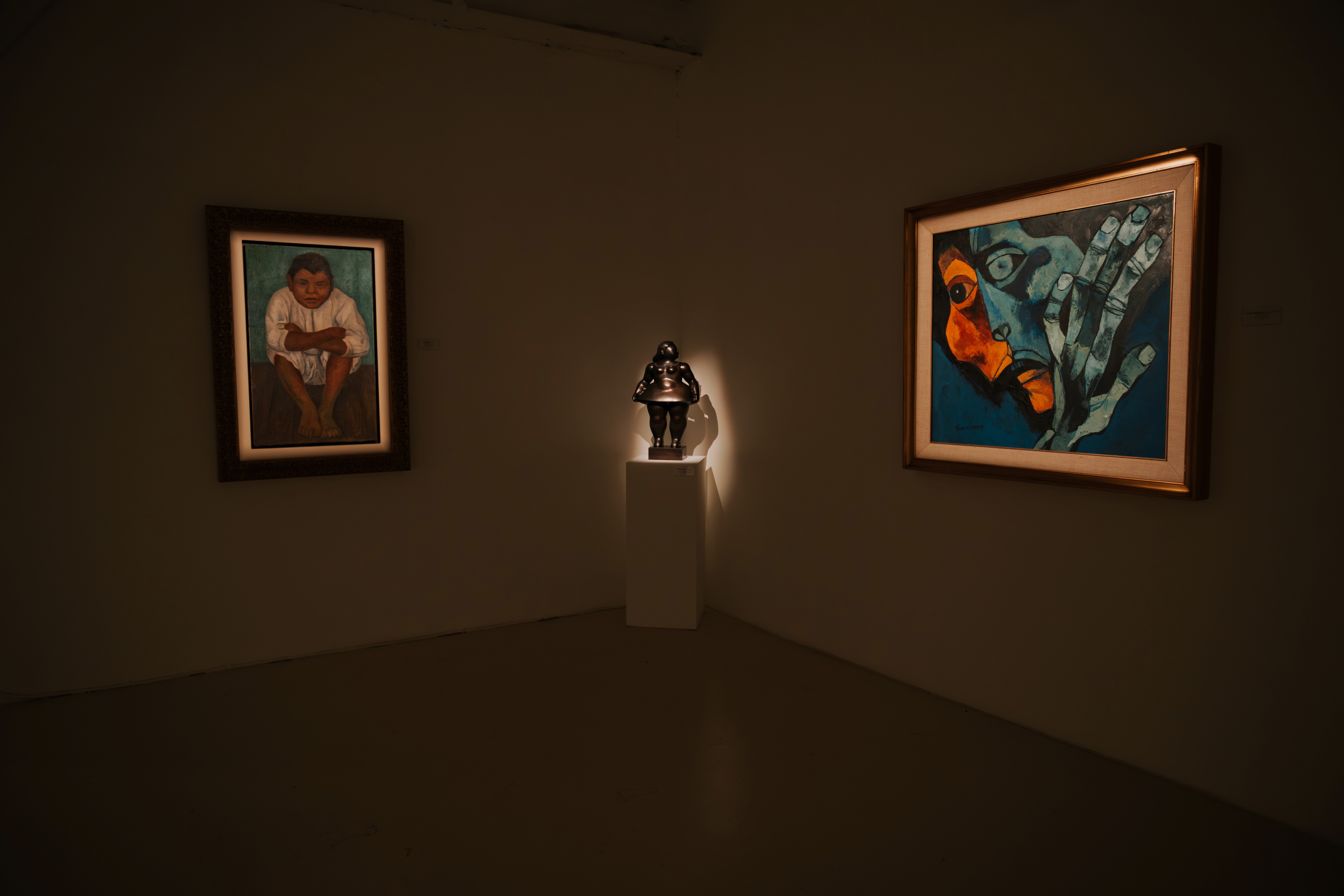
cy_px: 448
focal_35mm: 24
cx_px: 672
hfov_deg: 73.7
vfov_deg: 53.1
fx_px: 896
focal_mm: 24
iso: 1600
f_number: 2.8
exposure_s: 1/125
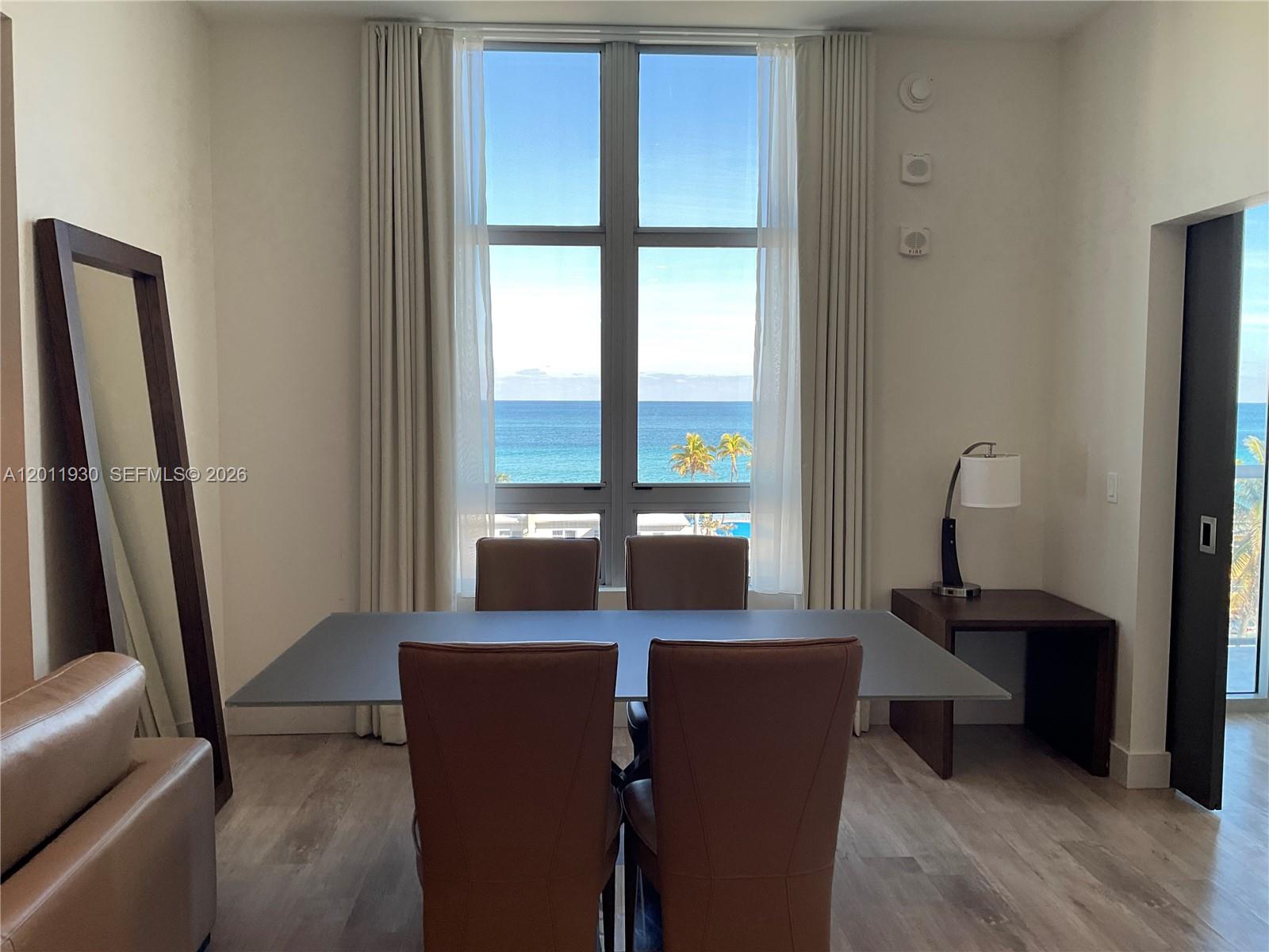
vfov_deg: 48.2
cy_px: 476
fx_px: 1063
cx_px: 634
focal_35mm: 29
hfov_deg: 61.7
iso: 25
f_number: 1.8
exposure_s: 1/120
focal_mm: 3
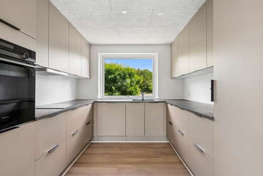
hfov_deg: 84.0
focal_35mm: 20
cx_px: 132
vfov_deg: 61.9
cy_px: 88
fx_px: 146
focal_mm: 20
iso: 640
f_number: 9
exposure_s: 1/40
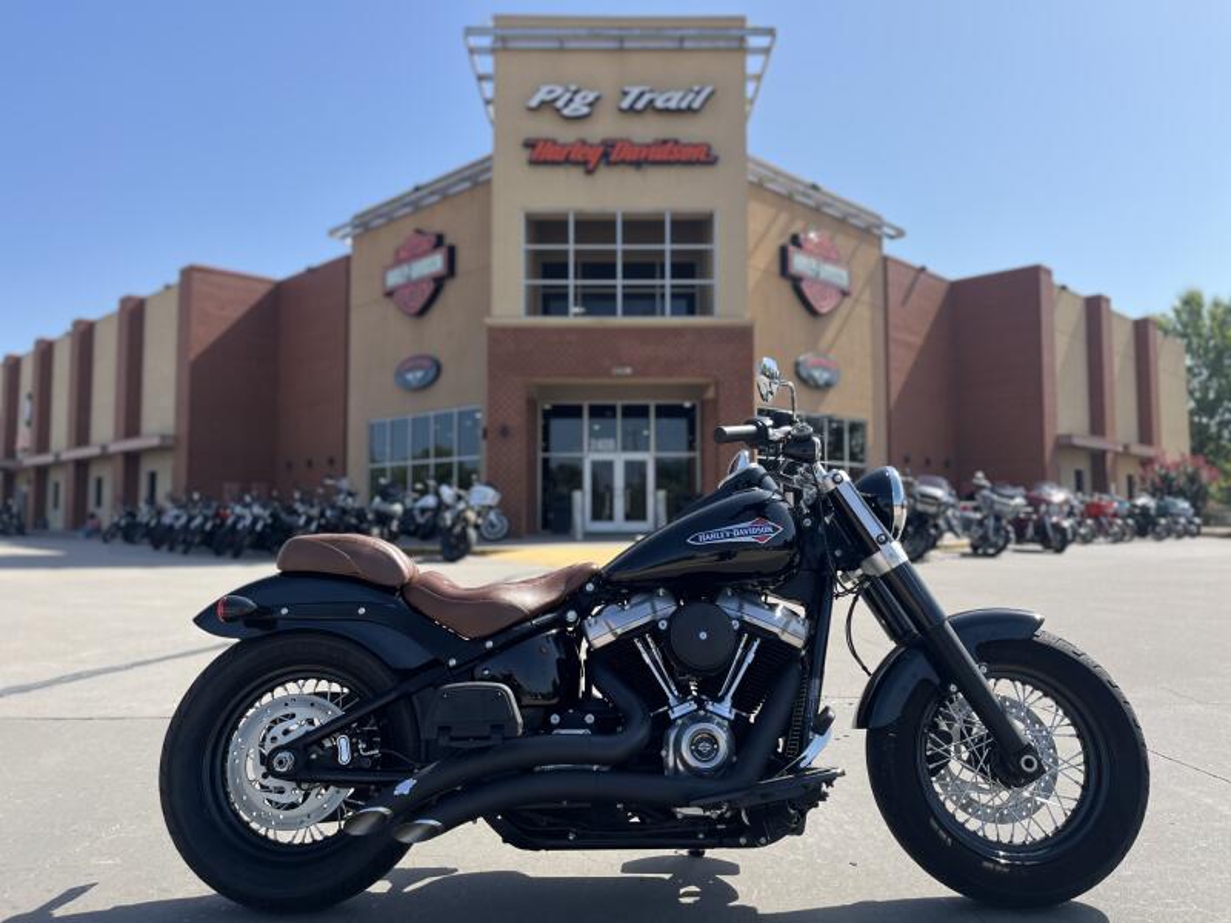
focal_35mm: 26
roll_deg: +0.2
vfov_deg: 53.1
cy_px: 462
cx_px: 616
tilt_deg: +3.9
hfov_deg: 67.3
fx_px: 925
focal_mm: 5.1
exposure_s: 1/1721
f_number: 1.6
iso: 50
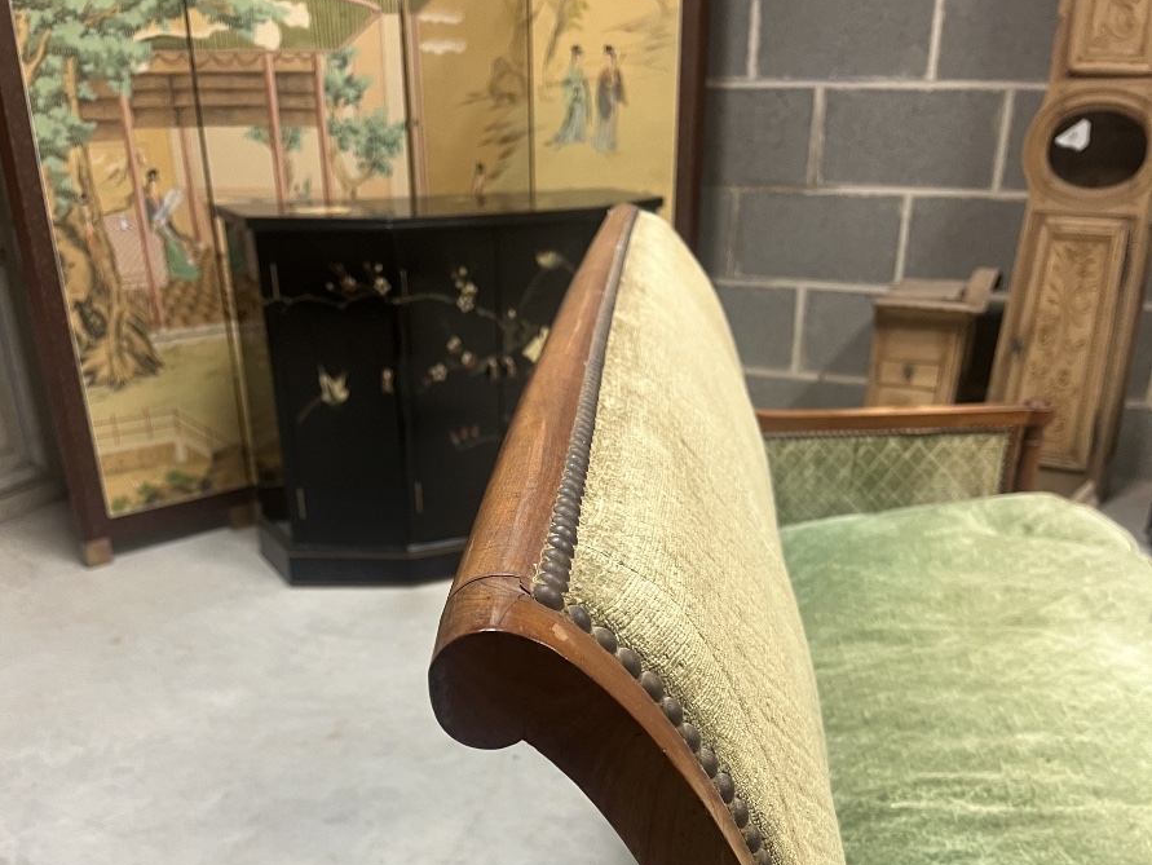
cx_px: 571
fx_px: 1165
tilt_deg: -29.9
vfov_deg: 38.4
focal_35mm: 35
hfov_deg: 52.6
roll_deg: -0.9
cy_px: 747
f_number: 1.6
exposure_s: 1/50
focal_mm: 5.1
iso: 160
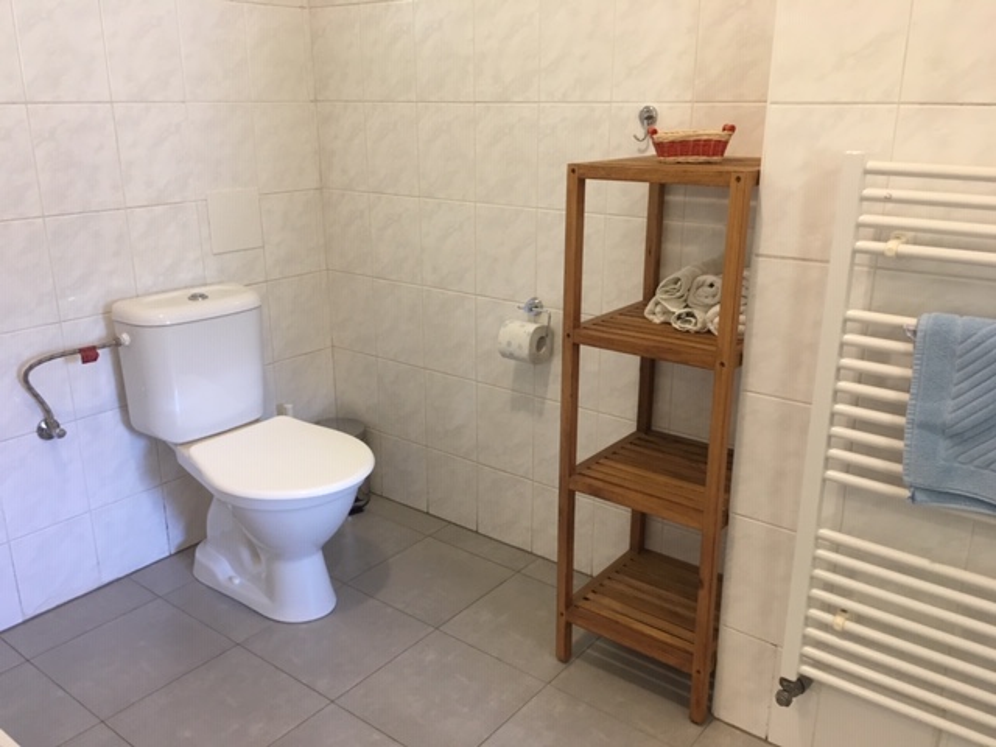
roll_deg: +0.2
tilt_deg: -20.3
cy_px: 374
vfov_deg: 48.2
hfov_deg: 61.7
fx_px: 834
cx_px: 498
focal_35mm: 29
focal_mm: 4.15
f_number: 2.2
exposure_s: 1/33
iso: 125
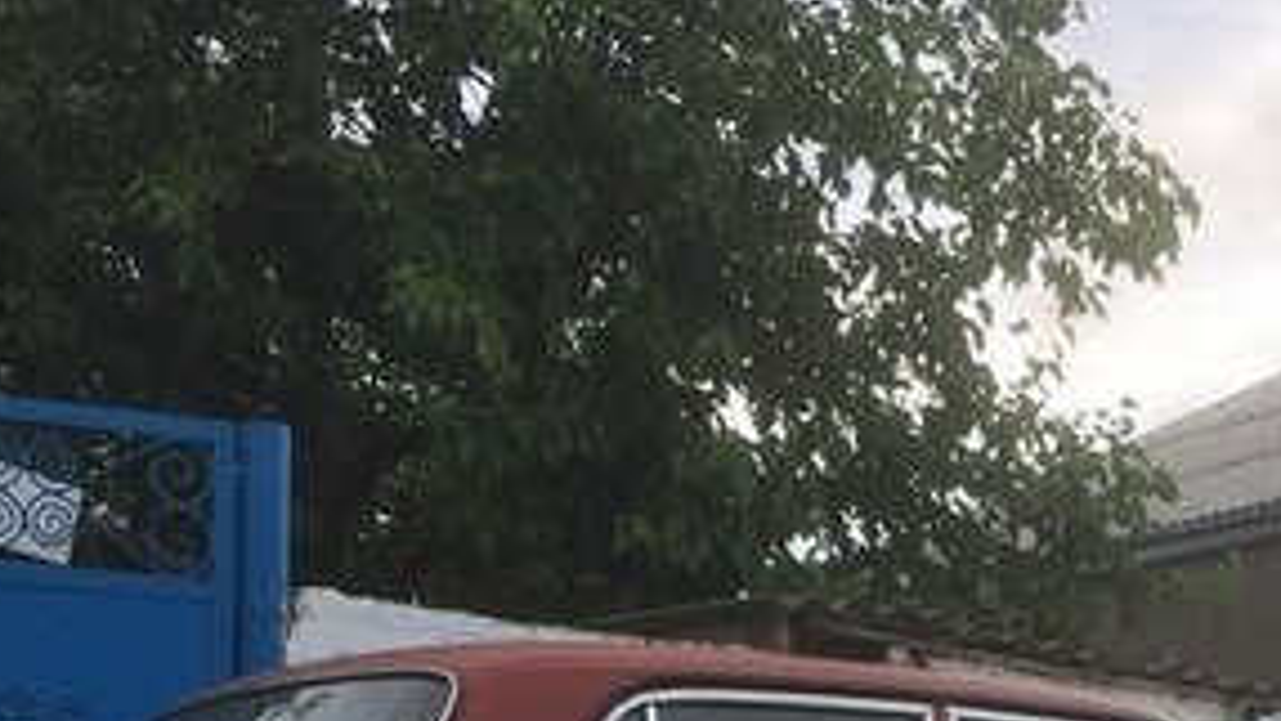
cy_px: 1068
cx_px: 690
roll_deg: -0.9
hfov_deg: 29.0
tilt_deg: -1.3
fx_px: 2480
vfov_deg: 15.3
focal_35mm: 73
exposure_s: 1/500
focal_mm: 4.15
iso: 32
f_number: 2.2
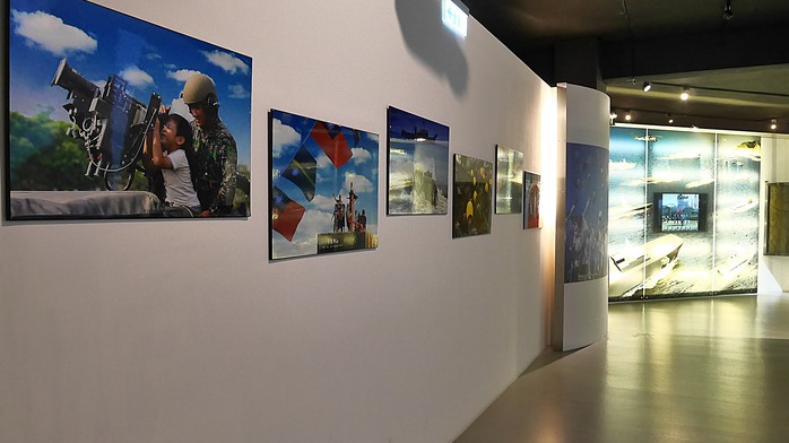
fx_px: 565
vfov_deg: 42.8
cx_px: 399
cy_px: 231
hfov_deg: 69.9
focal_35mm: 27
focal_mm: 12
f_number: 4.5
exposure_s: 1/40
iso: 1600
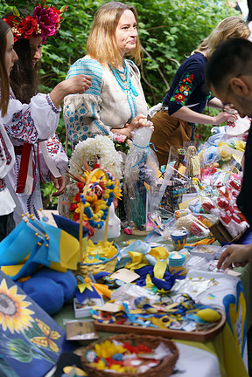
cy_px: 185
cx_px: 123
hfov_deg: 18.7
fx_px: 766
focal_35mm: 73
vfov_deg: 27.7
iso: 640
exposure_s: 1/1000
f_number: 2.8
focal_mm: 70
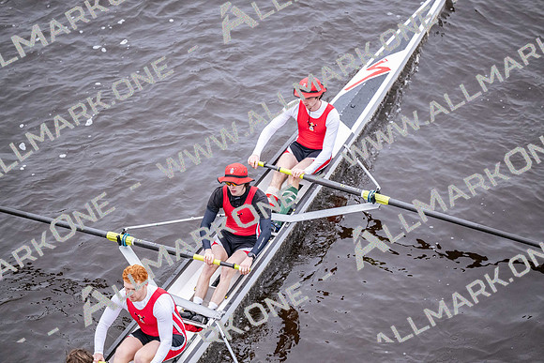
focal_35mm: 200
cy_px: 182
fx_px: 3023
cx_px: 272
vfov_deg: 6.9
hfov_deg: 10.3
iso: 3200
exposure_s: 1/2000
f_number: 2.8
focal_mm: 200
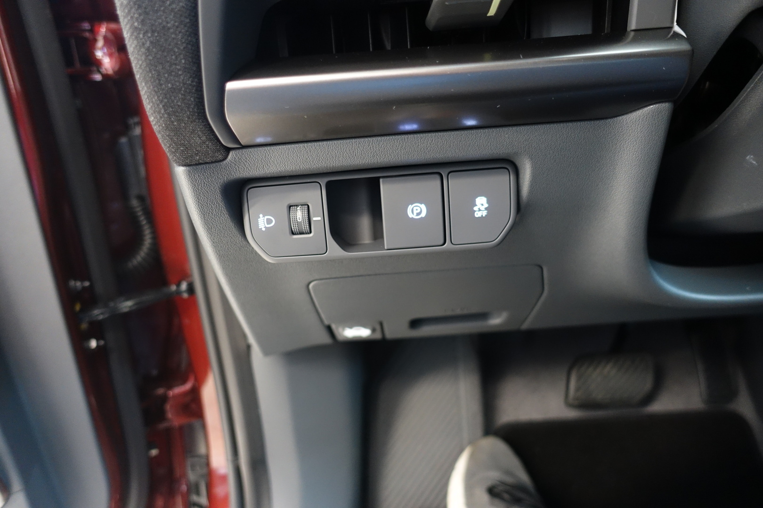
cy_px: 254
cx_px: 382
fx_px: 509
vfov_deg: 53.1
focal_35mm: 24
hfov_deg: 73.7
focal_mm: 8.8
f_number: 1.8
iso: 800
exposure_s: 1/13
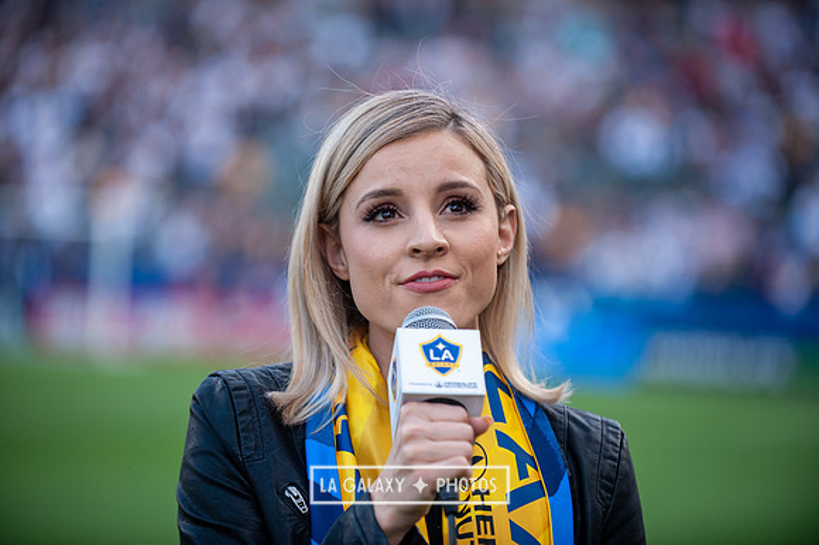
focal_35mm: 135
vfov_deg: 10.1
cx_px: 410
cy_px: 272
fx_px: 3069
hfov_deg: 15.2
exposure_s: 1/400
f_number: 2.8
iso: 250
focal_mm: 135
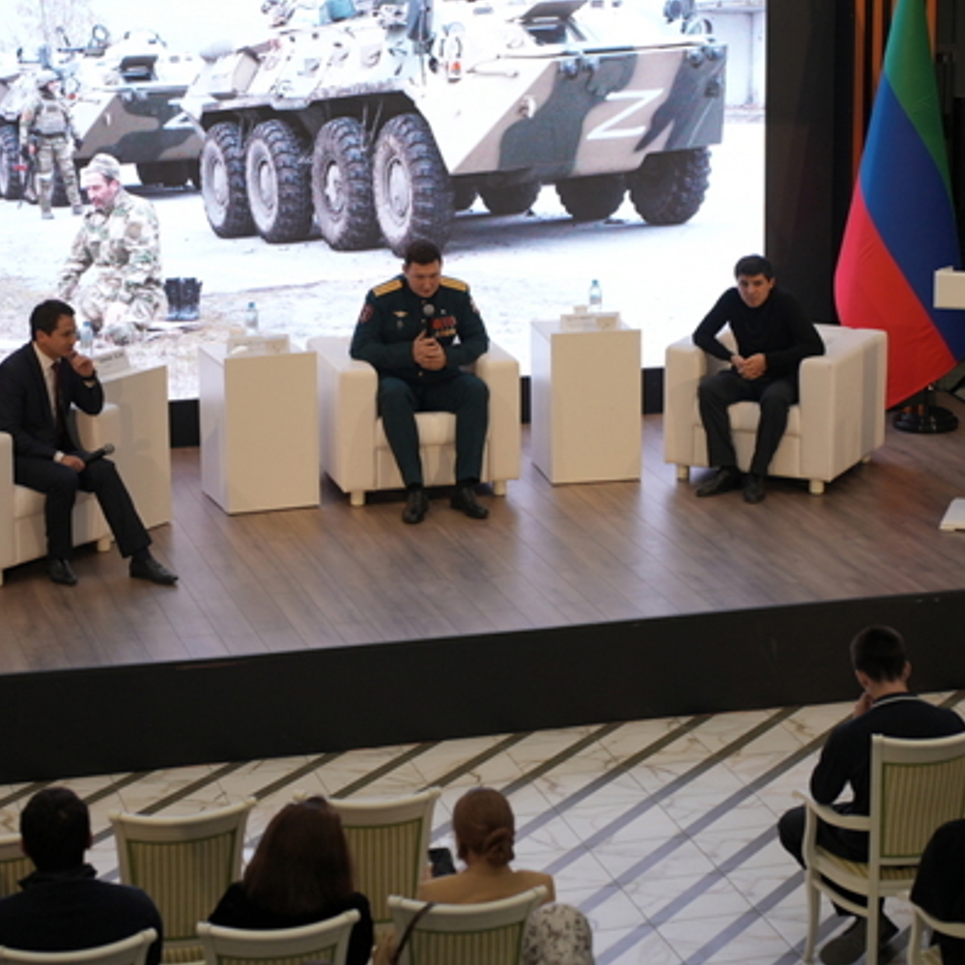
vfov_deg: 16.9
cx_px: 569
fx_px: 3249
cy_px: 444
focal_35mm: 103
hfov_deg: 16.9
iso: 250
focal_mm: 64
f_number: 2.8
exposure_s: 1/125
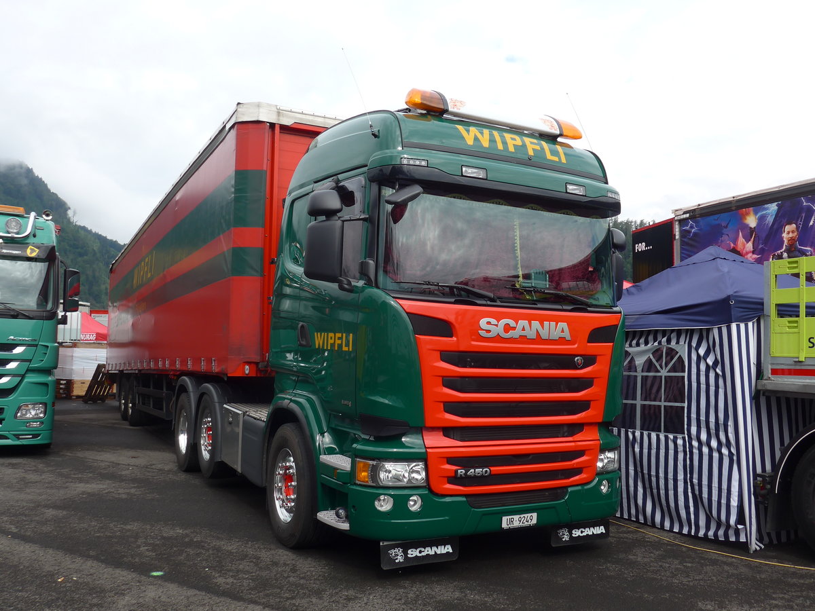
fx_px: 730
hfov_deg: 58.4
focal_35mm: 31
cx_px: 408
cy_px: 306
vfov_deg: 45.4
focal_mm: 6.5
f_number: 2.8
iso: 80
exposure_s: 1/640
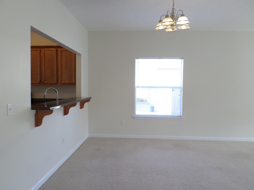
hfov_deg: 69.4
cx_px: 127
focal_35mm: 25
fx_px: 183
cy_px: 95
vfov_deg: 54.9
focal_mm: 4.5
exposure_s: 1/45
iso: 80
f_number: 2.5
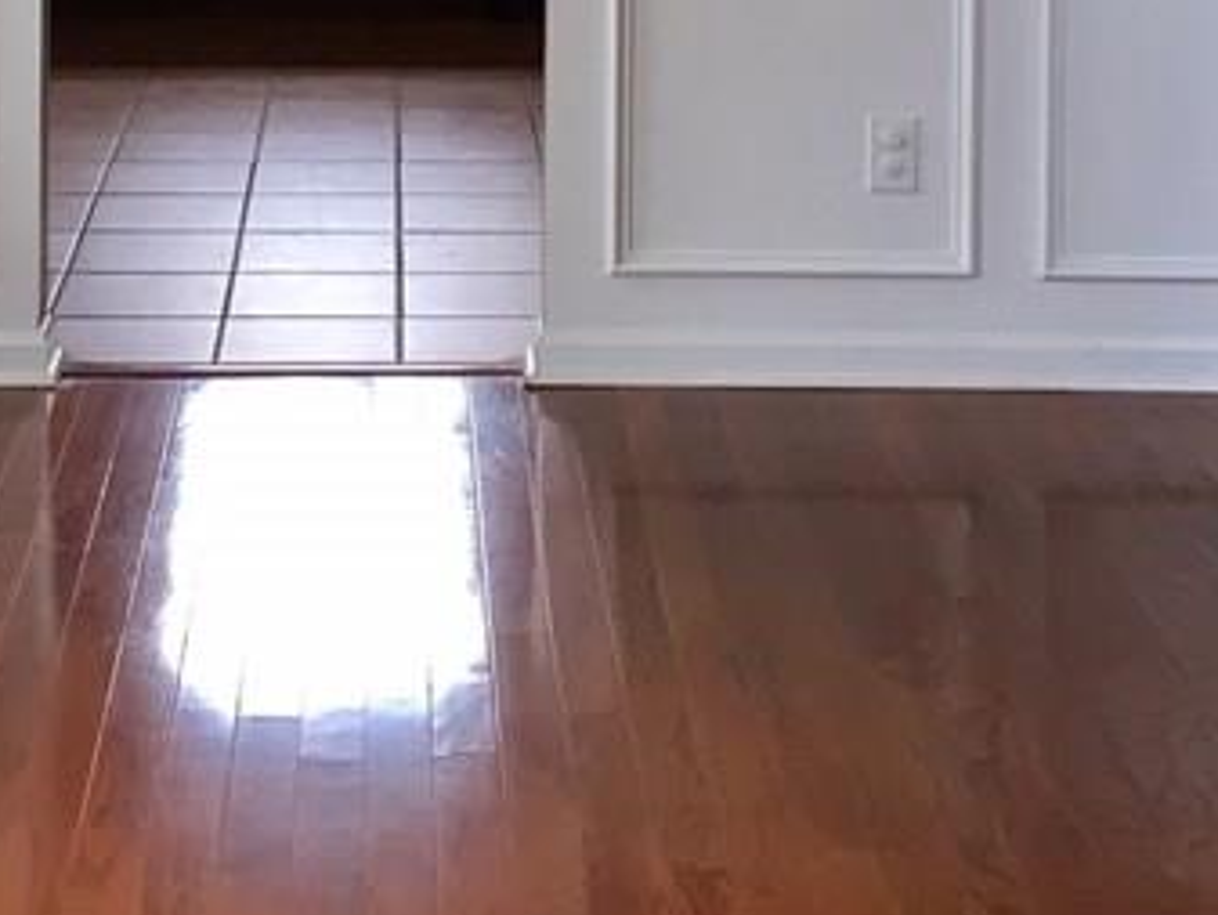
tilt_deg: -1.8
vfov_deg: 15.6
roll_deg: -1.2
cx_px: 379
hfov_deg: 22.1
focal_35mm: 88
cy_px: -416
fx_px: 3097
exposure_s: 1/30
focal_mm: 4.15
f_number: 2.2
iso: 25
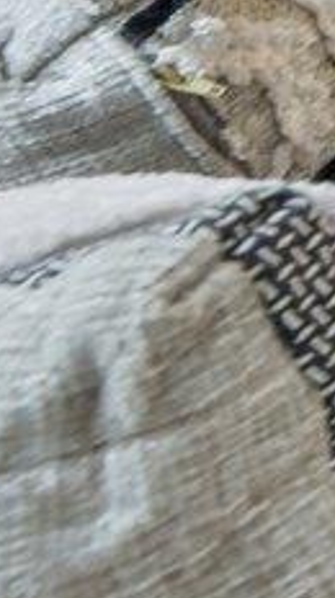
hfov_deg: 4.2
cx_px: 2440
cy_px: -635
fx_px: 2344
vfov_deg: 12.6
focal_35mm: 148
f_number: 9
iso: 250
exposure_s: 1/4
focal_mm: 16
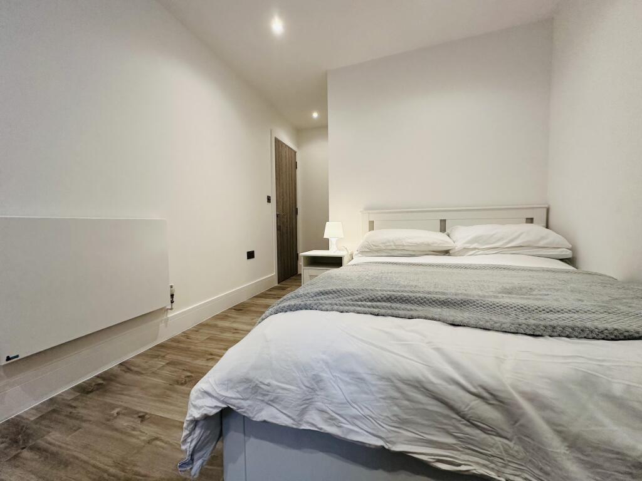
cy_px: 240
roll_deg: +0.9
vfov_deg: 85.7
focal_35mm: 14
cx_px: 321
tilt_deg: -3.2
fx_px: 260
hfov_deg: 102.1
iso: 200
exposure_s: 1/100
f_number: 2.2
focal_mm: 2.22
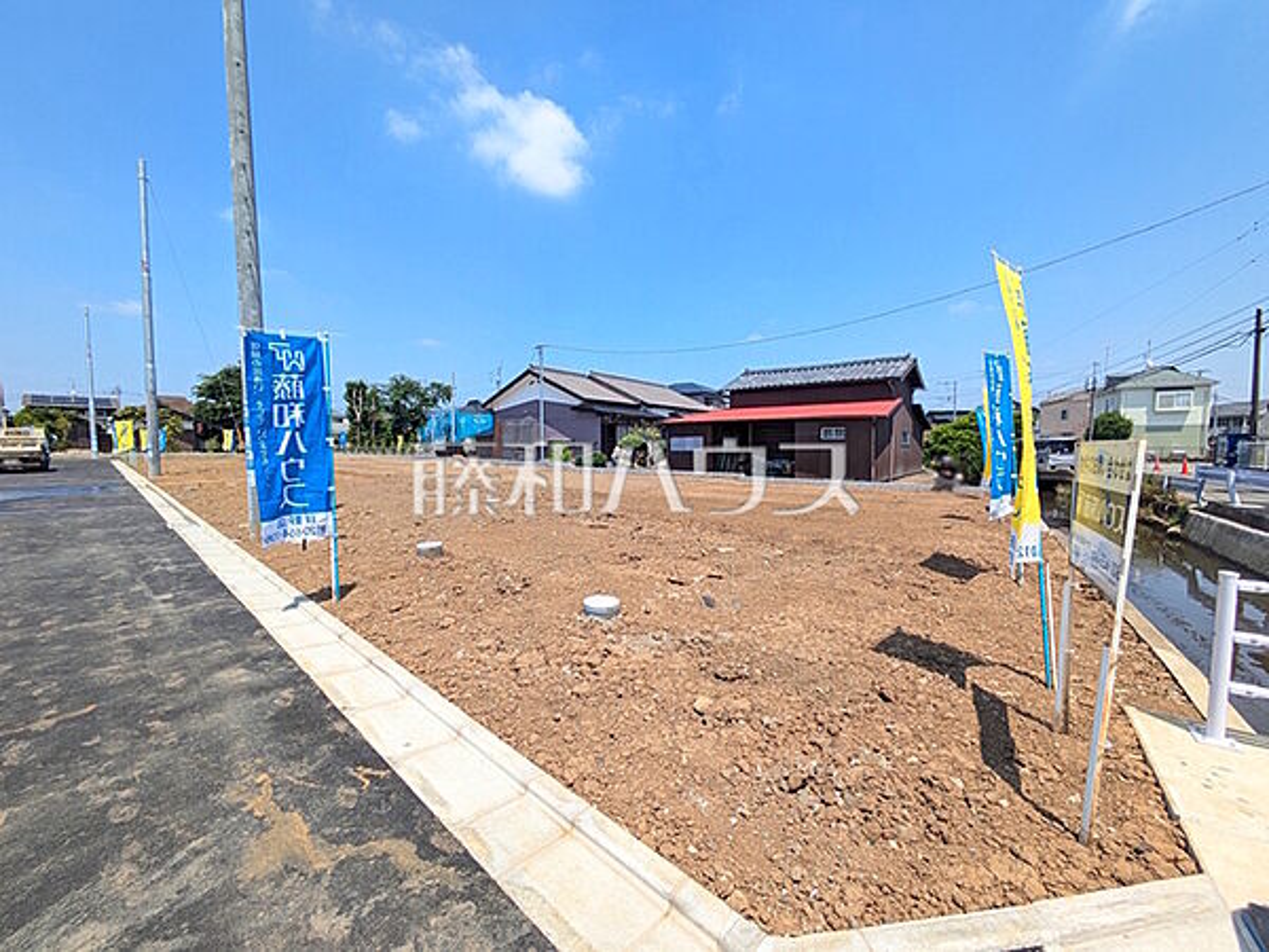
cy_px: 476
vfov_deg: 85.7
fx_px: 513
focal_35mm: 14
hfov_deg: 102.1
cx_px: 634
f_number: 2.2
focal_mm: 1.83
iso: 50
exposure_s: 1/1013
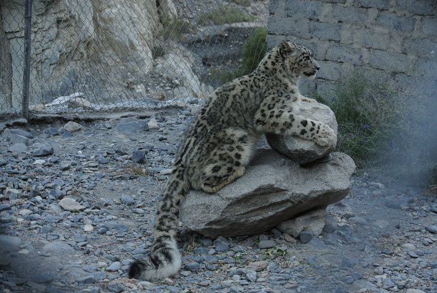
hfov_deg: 25.0
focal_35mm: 81
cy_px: 146
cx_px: 218
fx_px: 984
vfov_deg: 16.9
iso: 320
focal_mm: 30
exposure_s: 1/60
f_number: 4
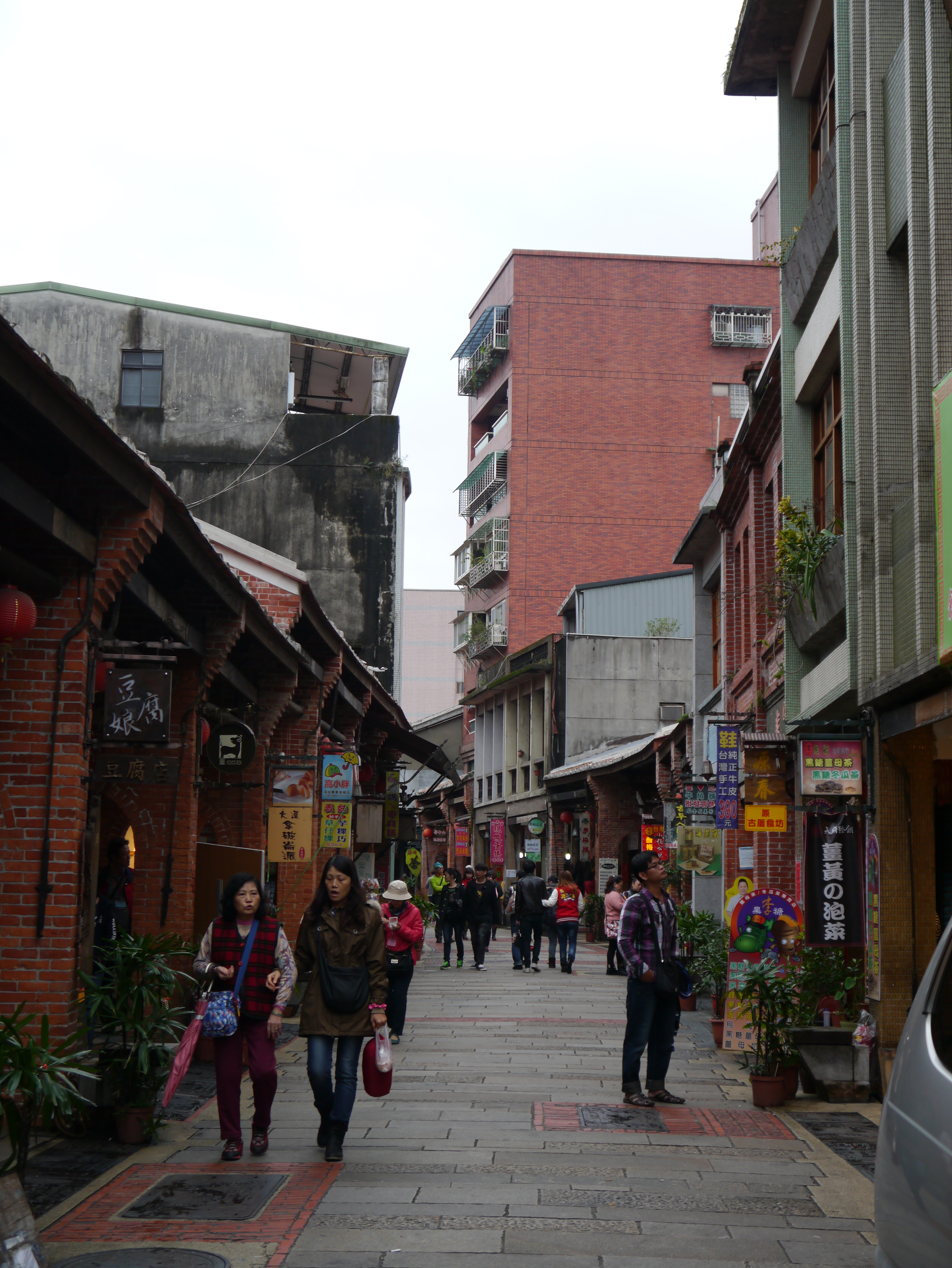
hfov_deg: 28.1
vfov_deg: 36.8
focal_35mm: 52
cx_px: 476
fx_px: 1905
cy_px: 634
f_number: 5.6
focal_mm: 26
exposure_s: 1/125
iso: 160
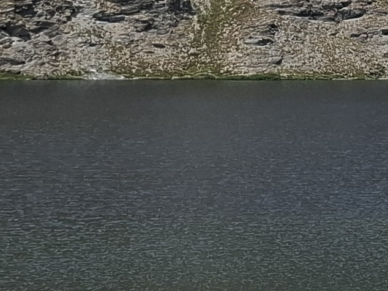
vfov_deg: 9.9
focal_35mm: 148
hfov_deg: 12.3
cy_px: -31
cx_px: 682
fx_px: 1660
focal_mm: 5.54
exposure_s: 1/1715
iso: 50
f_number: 1.8
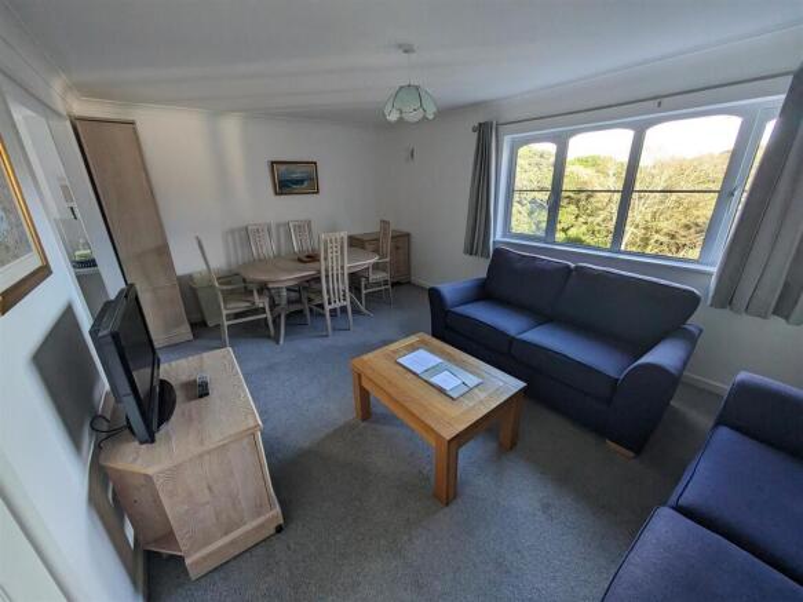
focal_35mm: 14
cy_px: 301
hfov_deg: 102.1
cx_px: 402
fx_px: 325
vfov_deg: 85.7
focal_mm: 1.83
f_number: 2.2
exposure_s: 1/100
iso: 41
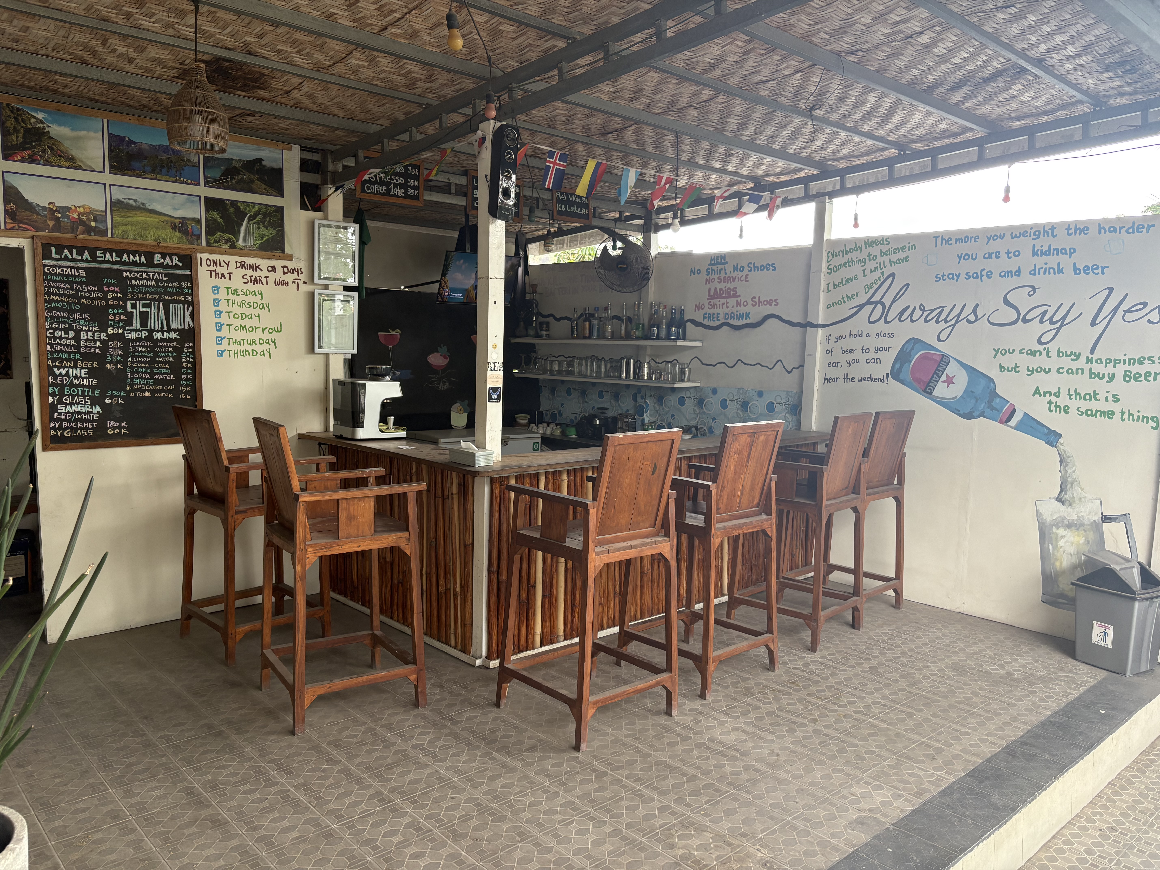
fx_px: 871
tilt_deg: -6.4
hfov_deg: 67.3
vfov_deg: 53.1
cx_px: 580
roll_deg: -1.2
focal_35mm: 26
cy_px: 435
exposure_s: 1/228
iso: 125
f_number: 1.6
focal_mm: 5.96
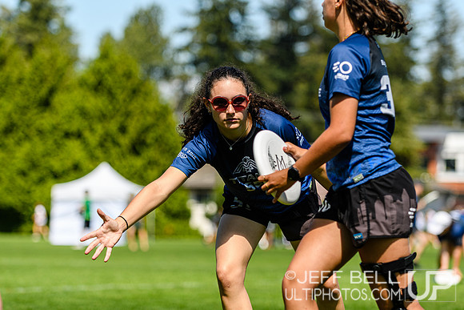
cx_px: 232
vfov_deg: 7.3
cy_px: 155
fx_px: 2417
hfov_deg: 11.0
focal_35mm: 188
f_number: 3.2
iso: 100
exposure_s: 1/1250
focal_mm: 125
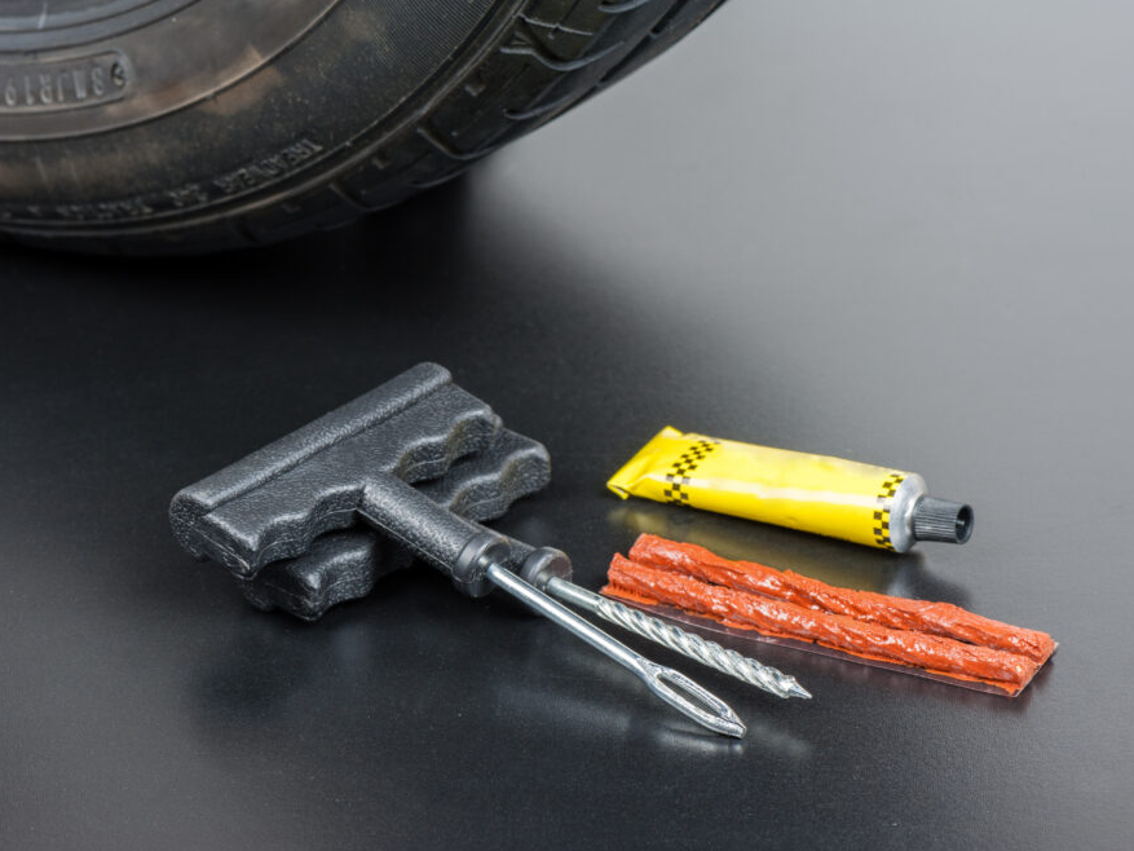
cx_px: 568
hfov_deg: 17.1
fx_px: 3768
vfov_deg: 12.9
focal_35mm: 115
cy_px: 424
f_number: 14
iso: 200
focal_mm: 105
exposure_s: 1/160
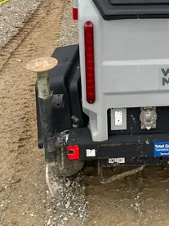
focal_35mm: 69
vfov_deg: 25.9
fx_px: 449
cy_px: -26
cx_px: 178
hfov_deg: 20.5
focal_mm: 4.2
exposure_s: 1/121
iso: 80
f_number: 1.6
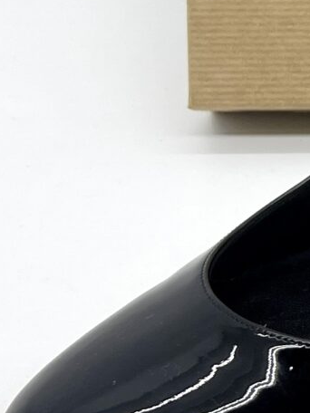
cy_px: 131
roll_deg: +1.5
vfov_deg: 13.5
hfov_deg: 9.5
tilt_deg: -33.1
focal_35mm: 146
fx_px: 1743
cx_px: 634
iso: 40
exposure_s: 1/176
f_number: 1.5
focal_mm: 5.7
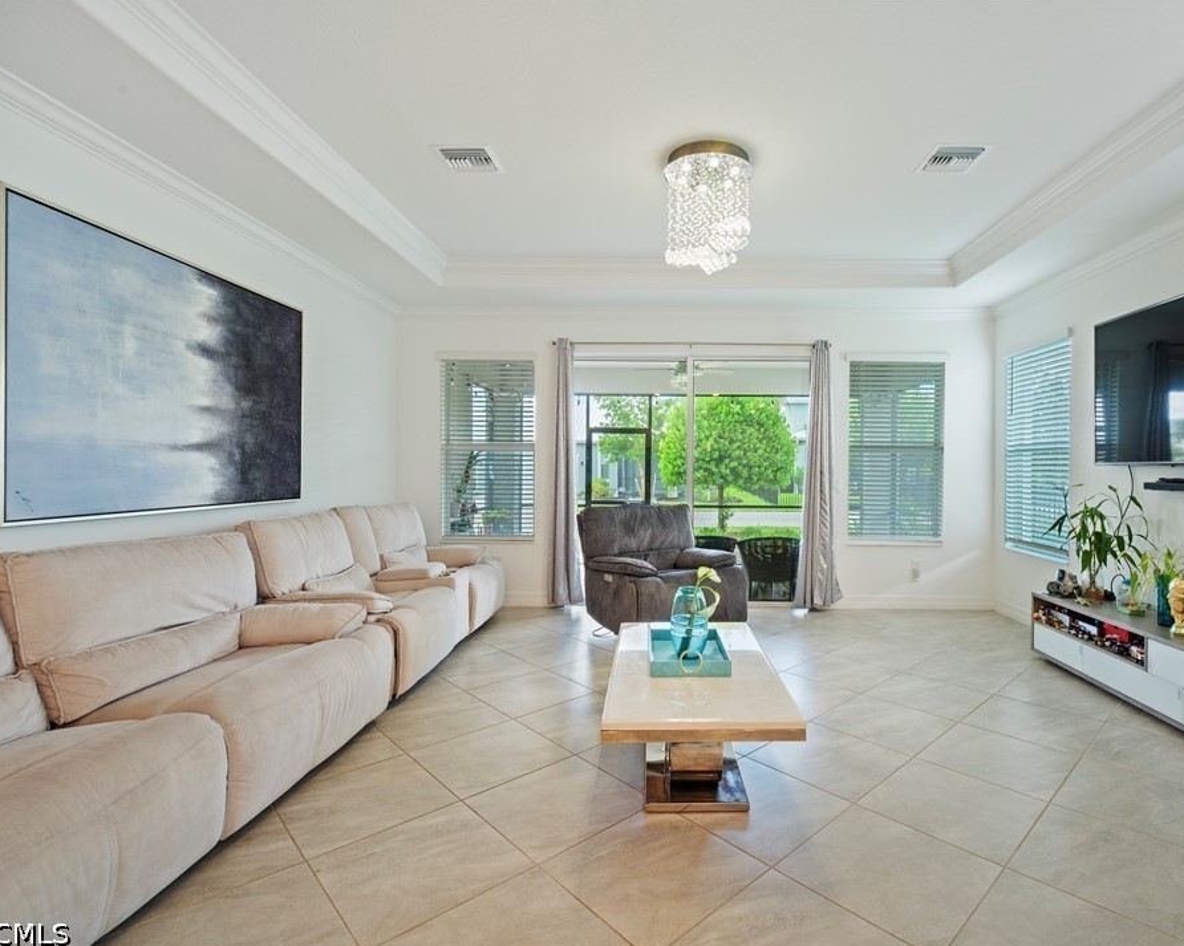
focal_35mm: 16
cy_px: 475
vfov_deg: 80.3
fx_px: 560
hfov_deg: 92.6
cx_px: 669
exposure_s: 1/5
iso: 400
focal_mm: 14
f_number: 8
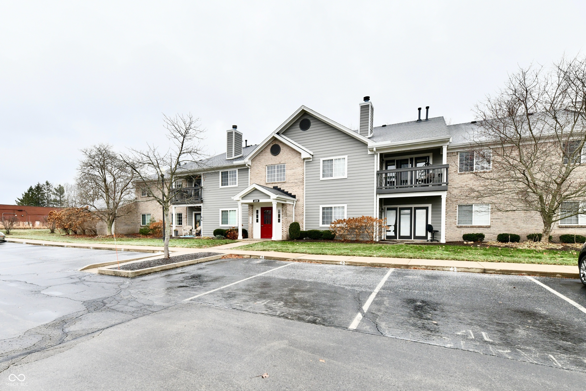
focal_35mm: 14
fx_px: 228
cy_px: 196
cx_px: 293
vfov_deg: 81.2
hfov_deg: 104.3
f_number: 7.1
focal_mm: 14
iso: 640
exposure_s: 1/200
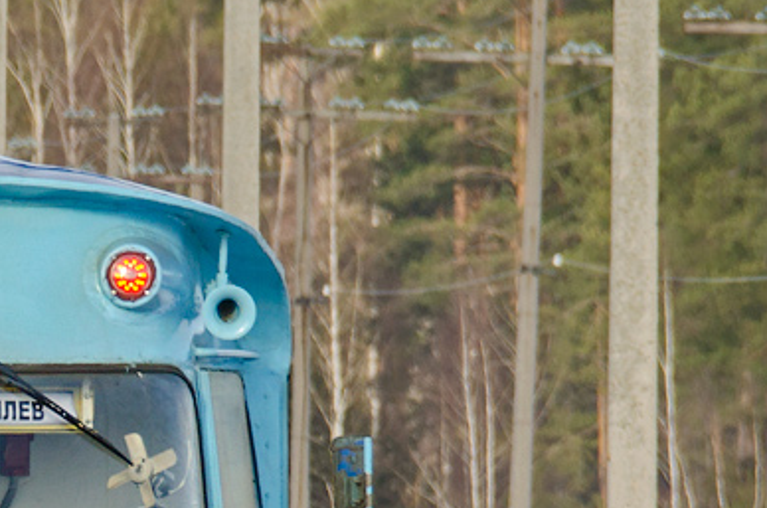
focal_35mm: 1105
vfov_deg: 1.2
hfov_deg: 1.9
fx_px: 23494
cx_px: -219
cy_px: 732
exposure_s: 1/250
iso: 200
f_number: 7.1
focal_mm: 220
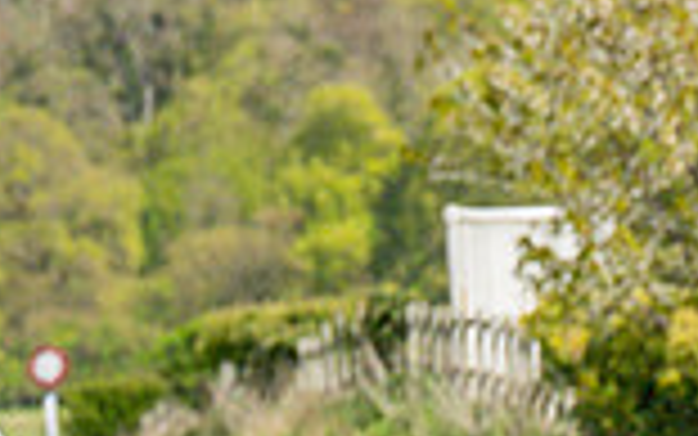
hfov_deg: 2.5
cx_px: -986
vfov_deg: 1.5
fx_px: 16099
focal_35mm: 846
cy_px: 1177
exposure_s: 1/3200
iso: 400
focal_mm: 78
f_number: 4
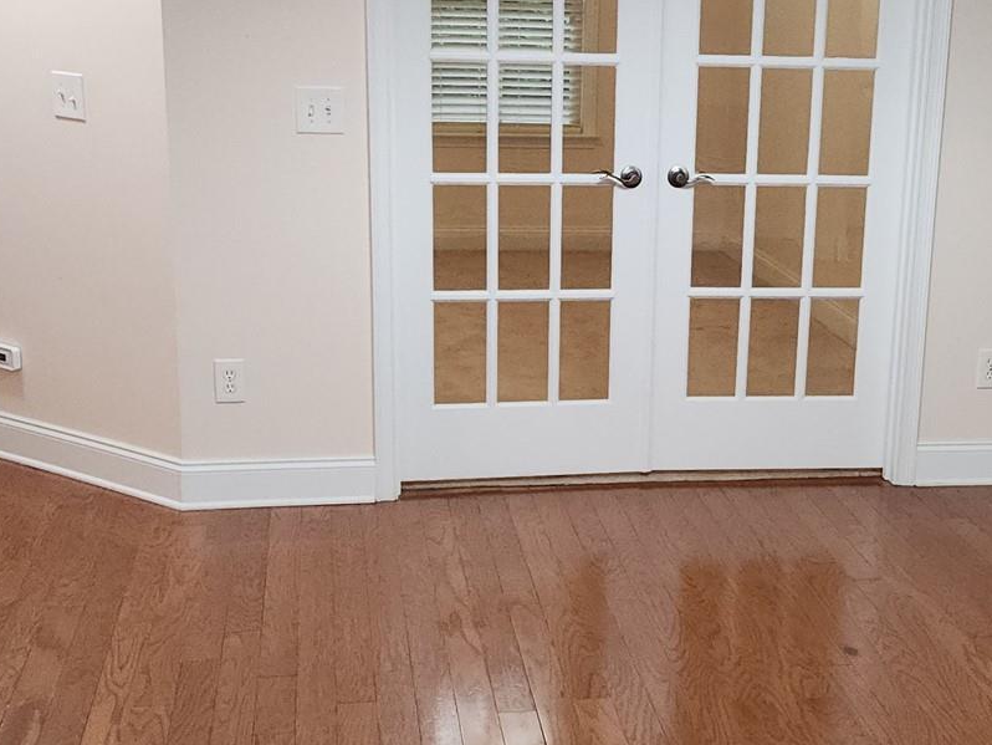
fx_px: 1691
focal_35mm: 59
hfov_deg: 32.3
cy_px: 437
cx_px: 699
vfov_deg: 24.8
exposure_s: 1/120
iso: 320
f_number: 1.8
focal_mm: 5.4
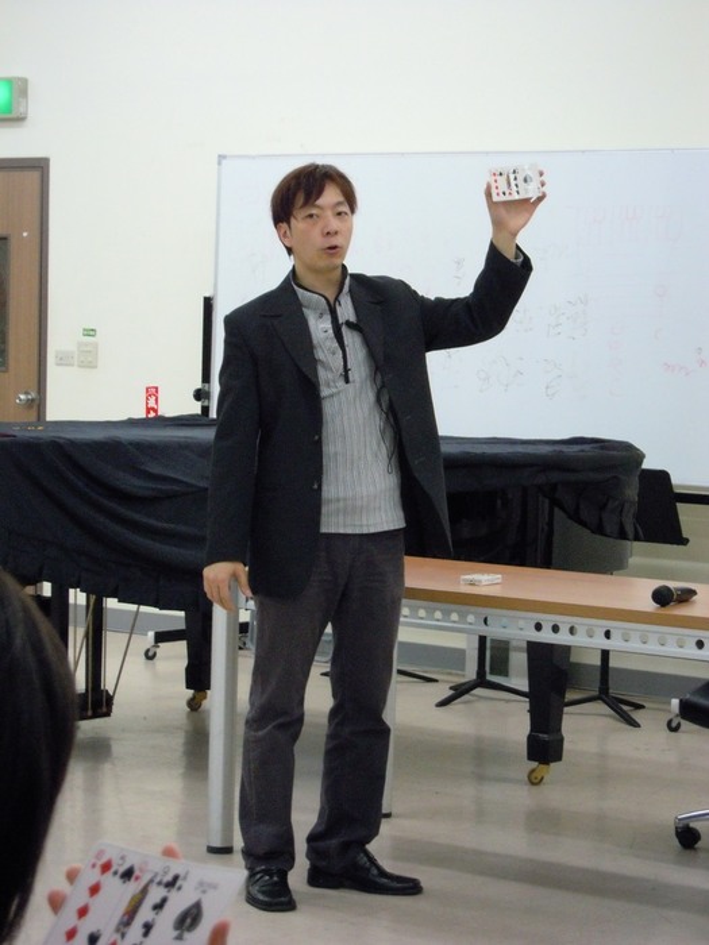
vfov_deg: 19.6
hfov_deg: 14.8
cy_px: 472
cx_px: 354
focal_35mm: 100
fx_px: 2731
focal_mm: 17.9
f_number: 5.4
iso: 640
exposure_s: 1/60
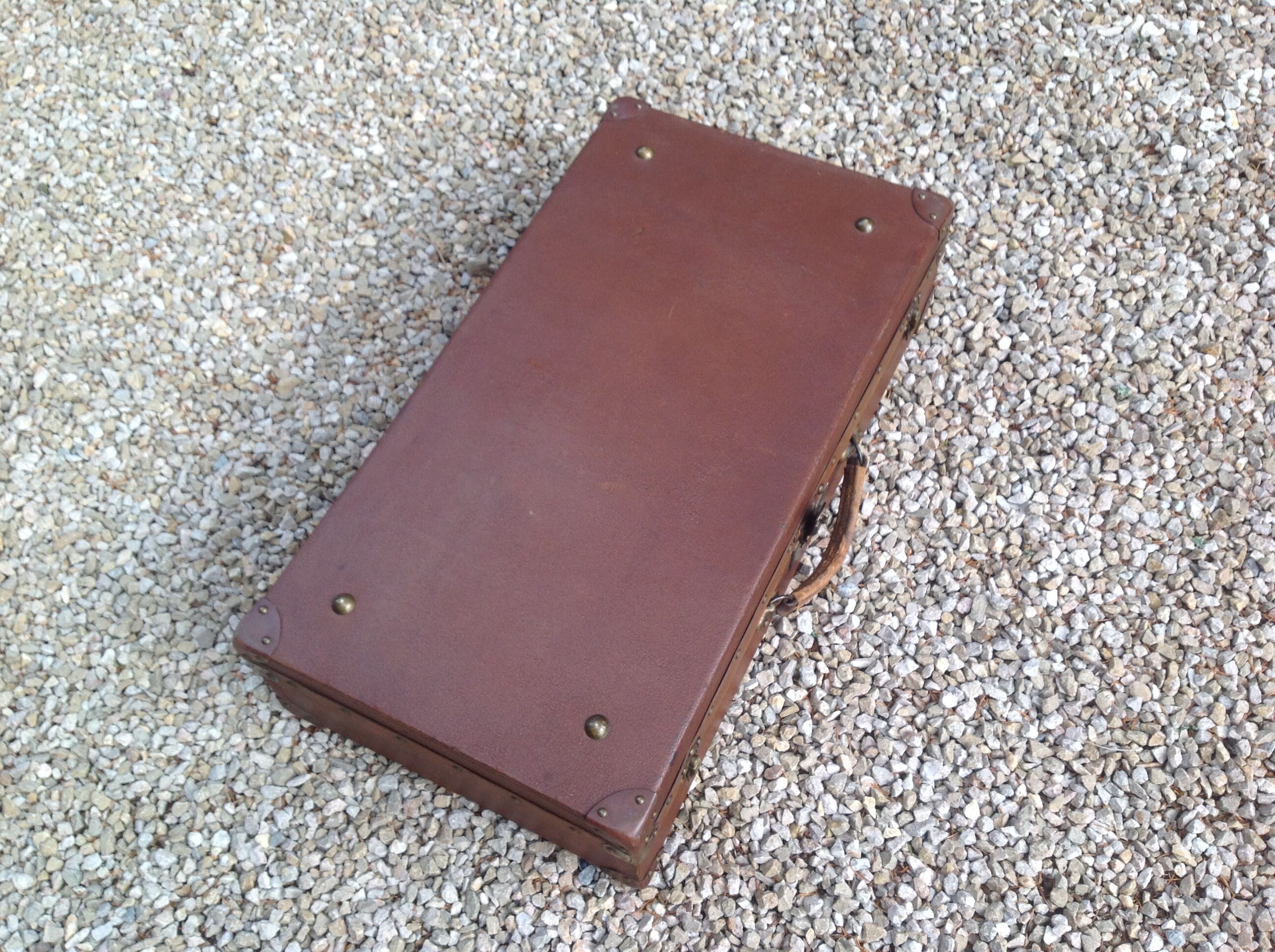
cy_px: 476
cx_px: 638
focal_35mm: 35
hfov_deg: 52.7
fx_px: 1287
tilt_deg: -57.8
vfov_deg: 40.6
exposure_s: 1/252
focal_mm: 4.28
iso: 50
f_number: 2.4
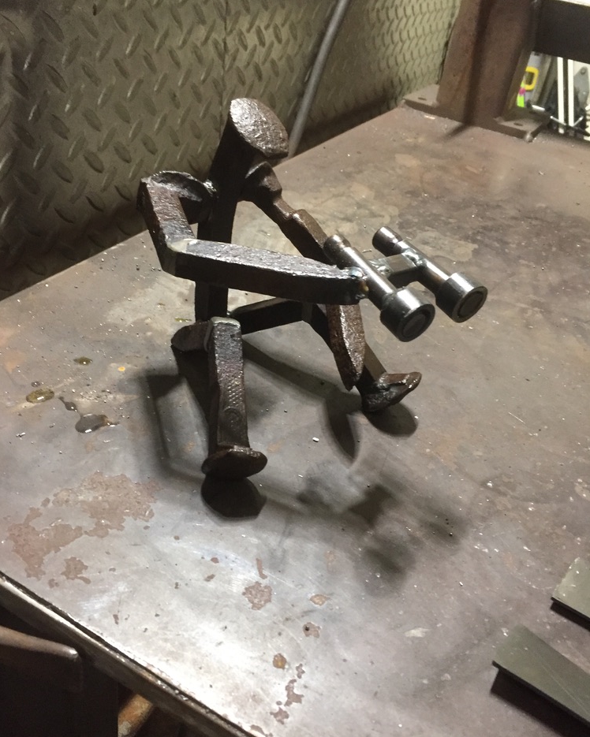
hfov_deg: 47.1
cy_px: 359
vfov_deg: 57.2
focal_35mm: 31
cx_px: 289
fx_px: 677
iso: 250
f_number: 2.2
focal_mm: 4.15
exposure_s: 1/17
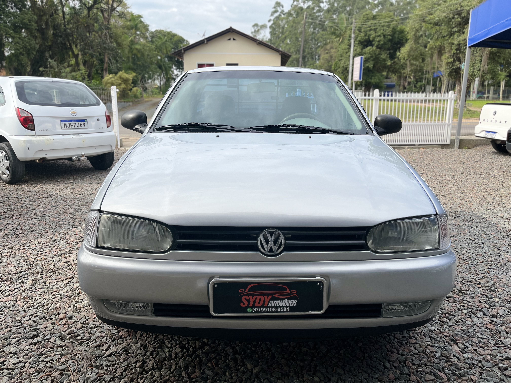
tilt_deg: -13.4
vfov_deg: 53.1
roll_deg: +0.0
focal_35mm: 26
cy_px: 192
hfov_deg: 67.3
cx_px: 256
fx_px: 384
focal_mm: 5.1
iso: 50
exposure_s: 1/1890
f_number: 1.6
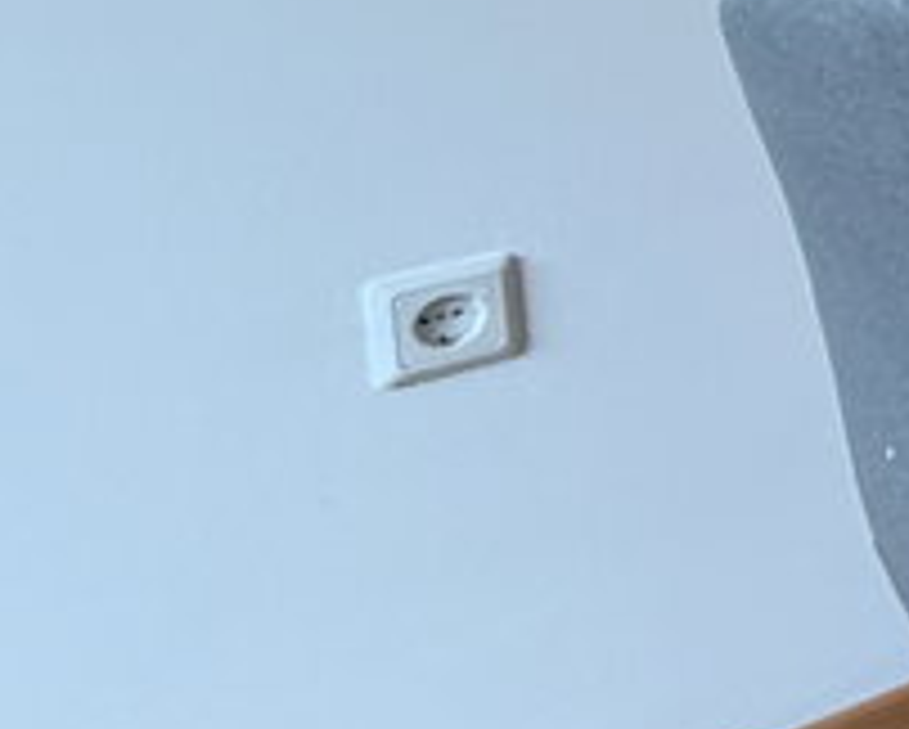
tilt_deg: -3.9
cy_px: -252
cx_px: 2396
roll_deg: +1.6
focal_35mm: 72
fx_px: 1939
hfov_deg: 13.5
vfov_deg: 19.4
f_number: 2.2
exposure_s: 1/100
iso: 160
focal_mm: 2.22
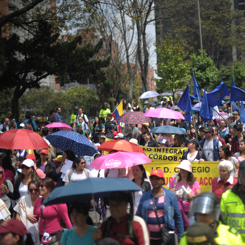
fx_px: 512
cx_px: 166
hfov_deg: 26.7
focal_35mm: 64
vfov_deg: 26.9
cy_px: 123
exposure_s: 1/5000
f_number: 1.4
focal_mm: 50
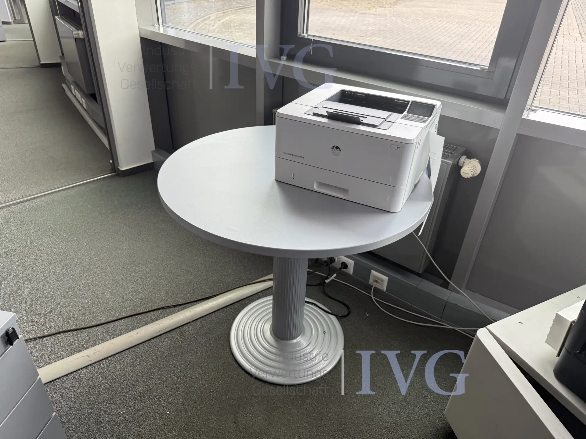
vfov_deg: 56.8
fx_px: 406
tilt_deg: -35.1
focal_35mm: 24
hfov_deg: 71.6
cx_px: 293
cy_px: 220
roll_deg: +0.9
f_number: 1.78
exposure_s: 1/132
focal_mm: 6.76
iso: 50
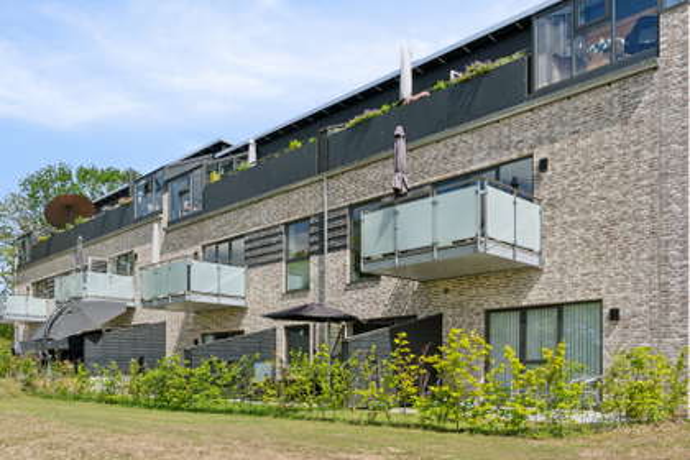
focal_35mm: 30
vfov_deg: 43.6
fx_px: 575
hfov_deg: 61.9
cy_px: 230
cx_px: 345
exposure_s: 1/640
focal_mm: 20
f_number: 8
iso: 200
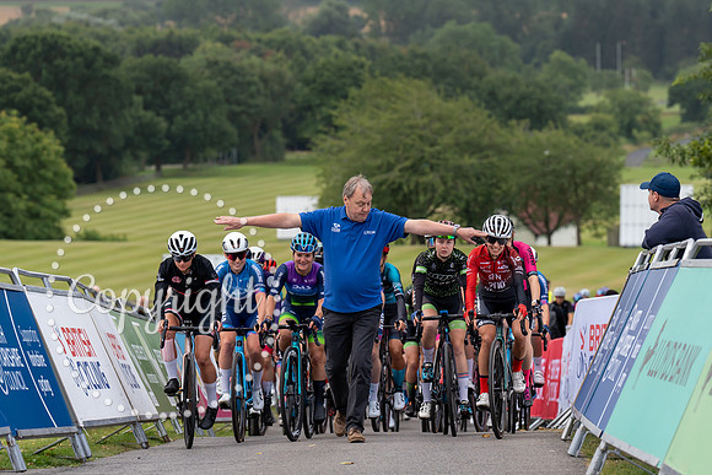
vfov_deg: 6.6
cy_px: 202
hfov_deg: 9.9
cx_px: 376
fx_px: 4106
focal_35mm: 208
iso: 200
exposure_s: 1/800
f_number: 4
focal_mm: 139
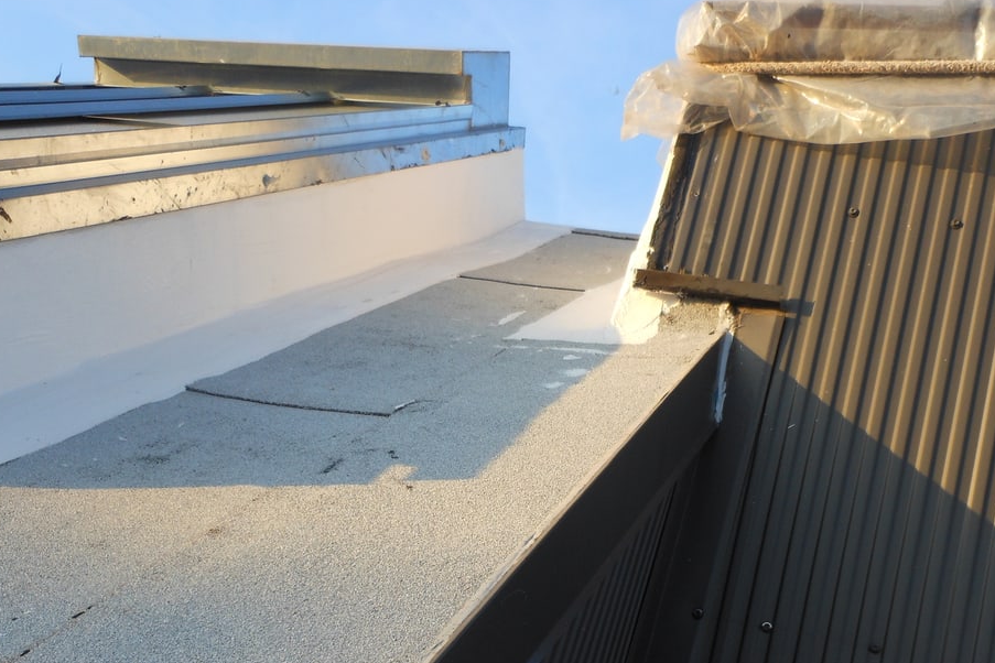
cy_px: 534
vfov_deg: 30.4
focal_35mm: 43
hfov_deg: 45.3
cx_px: 561
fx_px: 1188
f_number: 3.7
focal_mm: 5
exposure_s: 1/160
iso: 80
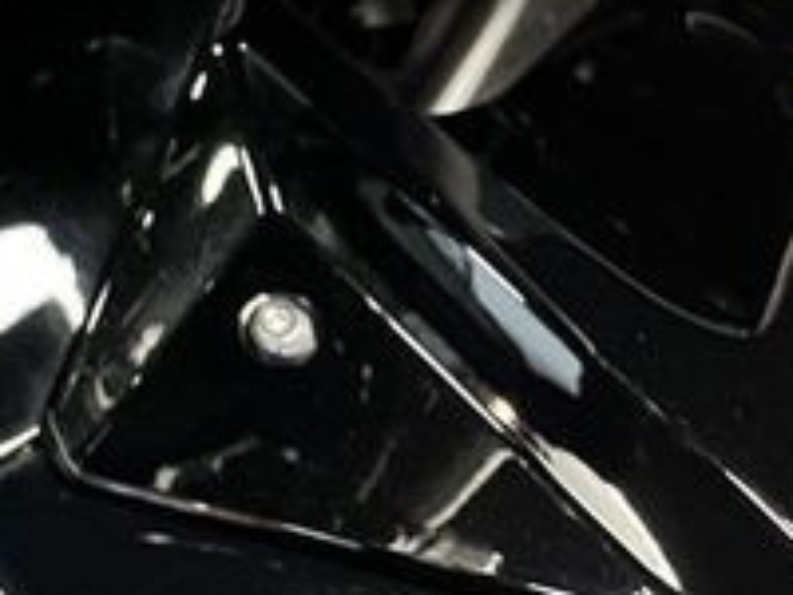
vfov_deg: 16.9
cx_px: -353
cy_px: -147
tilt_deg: -49.1
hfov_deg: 20.6
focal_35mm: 83
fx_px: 1901
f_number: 1.6
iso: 500
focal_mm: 5.1
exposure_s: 1/33
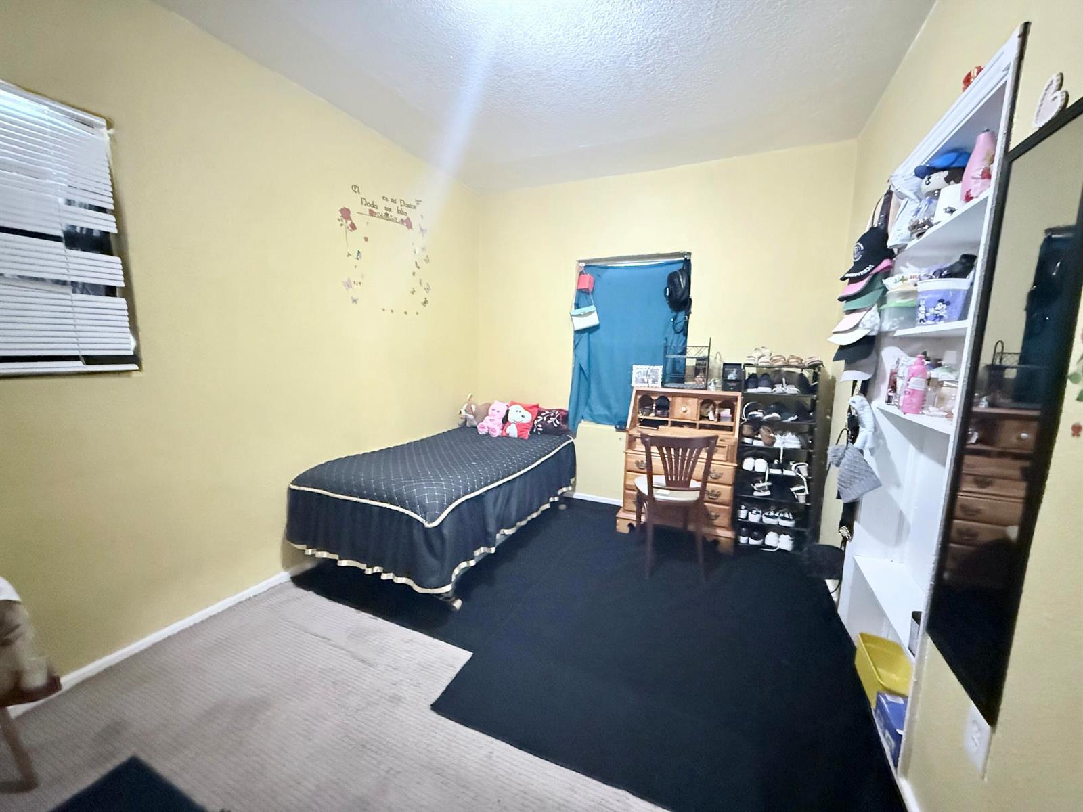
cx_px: 542
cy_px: 406
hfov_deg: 102.1
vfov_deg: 85.7
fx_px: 438
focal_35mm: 14
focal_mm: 2.22
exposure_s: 1/40
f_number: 2.2
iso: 1600
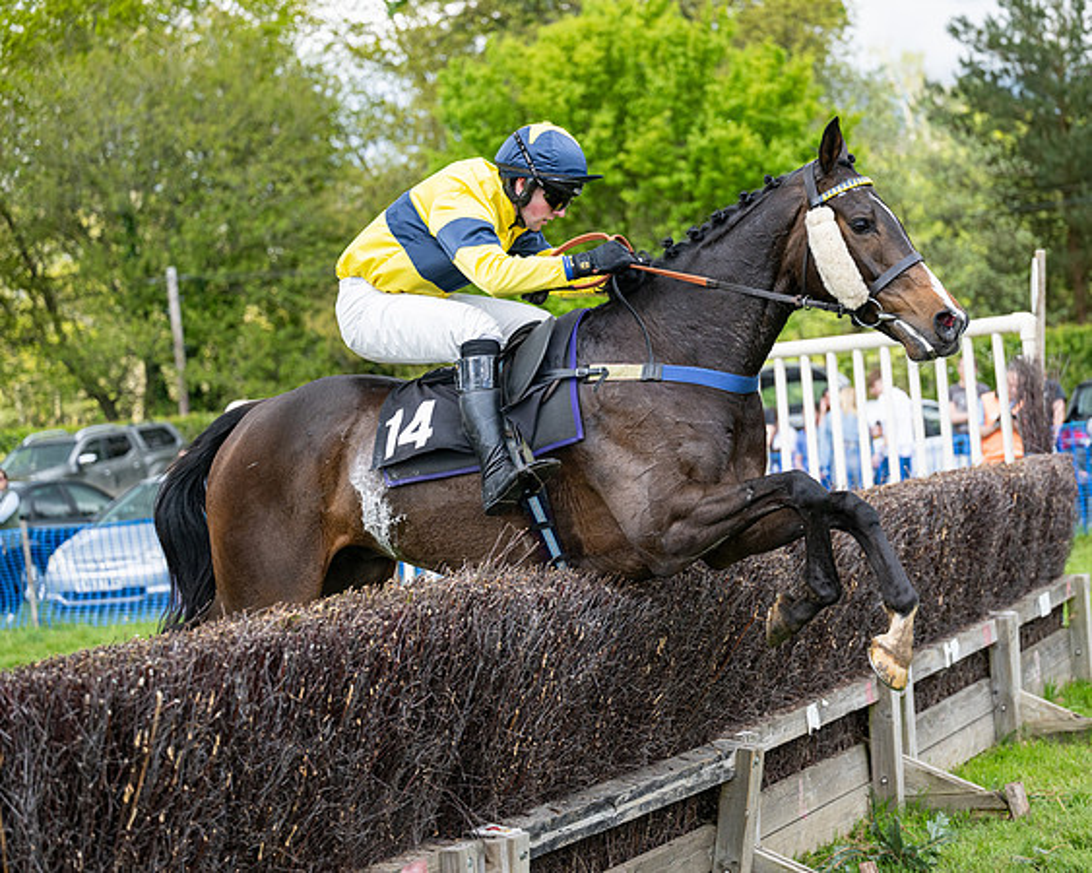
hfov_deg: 24.2
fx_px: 2547
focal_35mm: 79
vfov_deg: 19.4
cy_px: 436
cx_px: 594
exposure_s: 1/2500
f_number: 2.8
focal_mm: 70
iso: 400
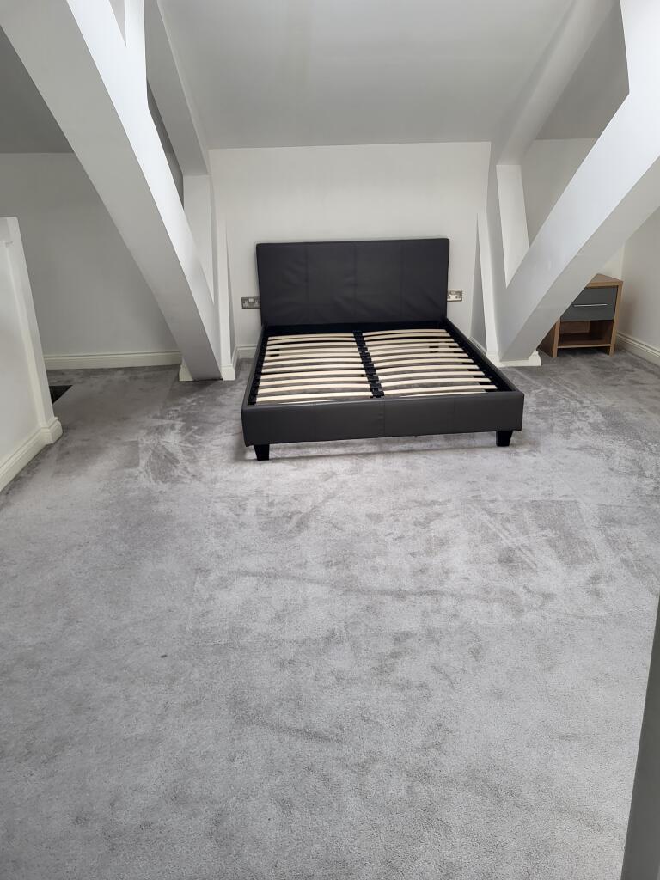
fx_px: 661
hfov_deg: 53.1
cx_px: 330
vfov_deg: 67.3
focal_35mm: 26
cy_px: 440
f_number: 1.8
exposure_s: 1/100
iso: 80
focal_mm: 5.4
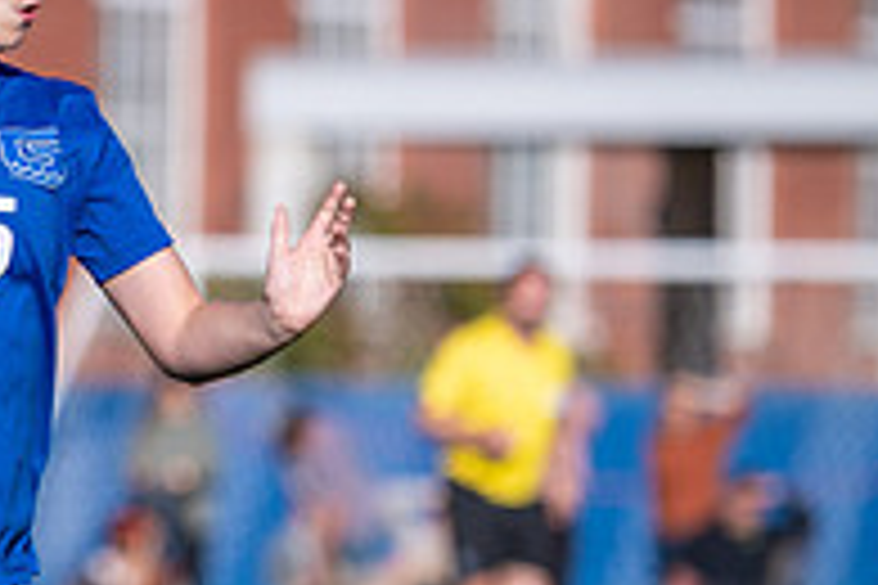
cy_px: 386
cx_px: -289
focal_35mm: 738
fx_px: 17998
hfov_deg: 2.8
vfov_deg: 1.9
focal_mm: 180
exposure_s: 1/2000
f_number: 2.8
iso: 100
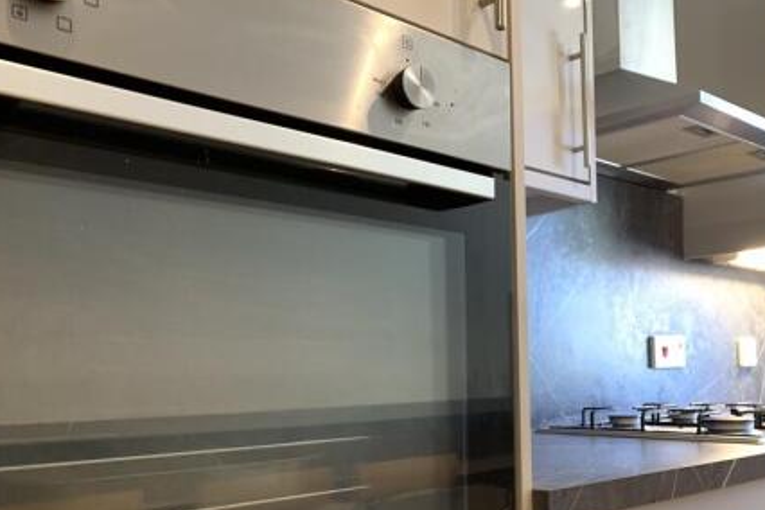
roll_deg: +0.9
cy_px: 378
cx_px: 504
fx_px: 786
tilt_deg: -0.1
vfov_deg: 35.2
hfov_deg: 51.0
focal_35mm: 37
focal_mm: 4.25
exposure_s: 1/33
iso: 320
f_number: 1.8
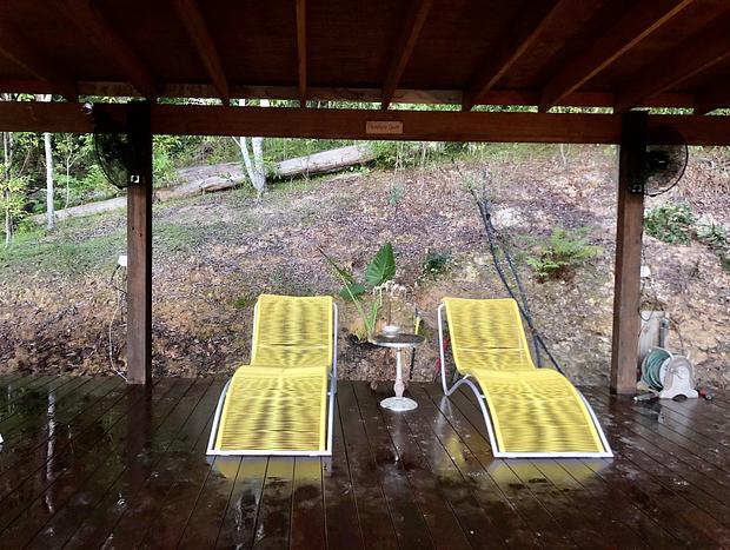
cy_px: 275
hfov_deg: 63.4
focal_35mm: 28
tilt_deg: -1.8
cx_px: 365
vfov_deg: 49.9
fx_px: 591
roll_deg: -1.7
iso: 100
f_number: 1.8
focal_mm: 4
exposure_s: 1/12
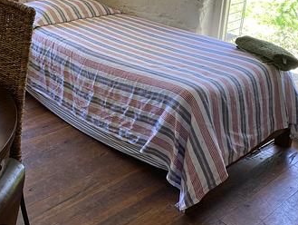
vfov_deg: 28.9
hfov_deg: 38.4
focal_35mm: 49
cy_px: 36
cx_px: 99
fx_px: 423
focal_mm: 4.25
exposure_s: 1/99
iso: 125
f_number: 1.8
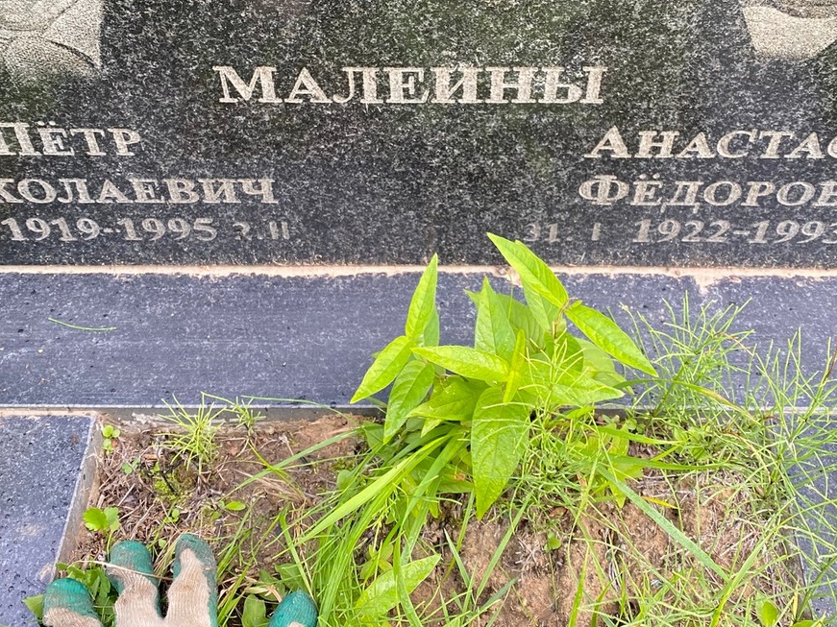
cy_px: 188
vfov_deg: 33.2
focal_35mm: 43
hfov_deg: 43.8
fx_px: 1040
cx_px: 463
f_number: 1.8
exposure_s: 1/121
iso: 64
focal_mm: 4.25
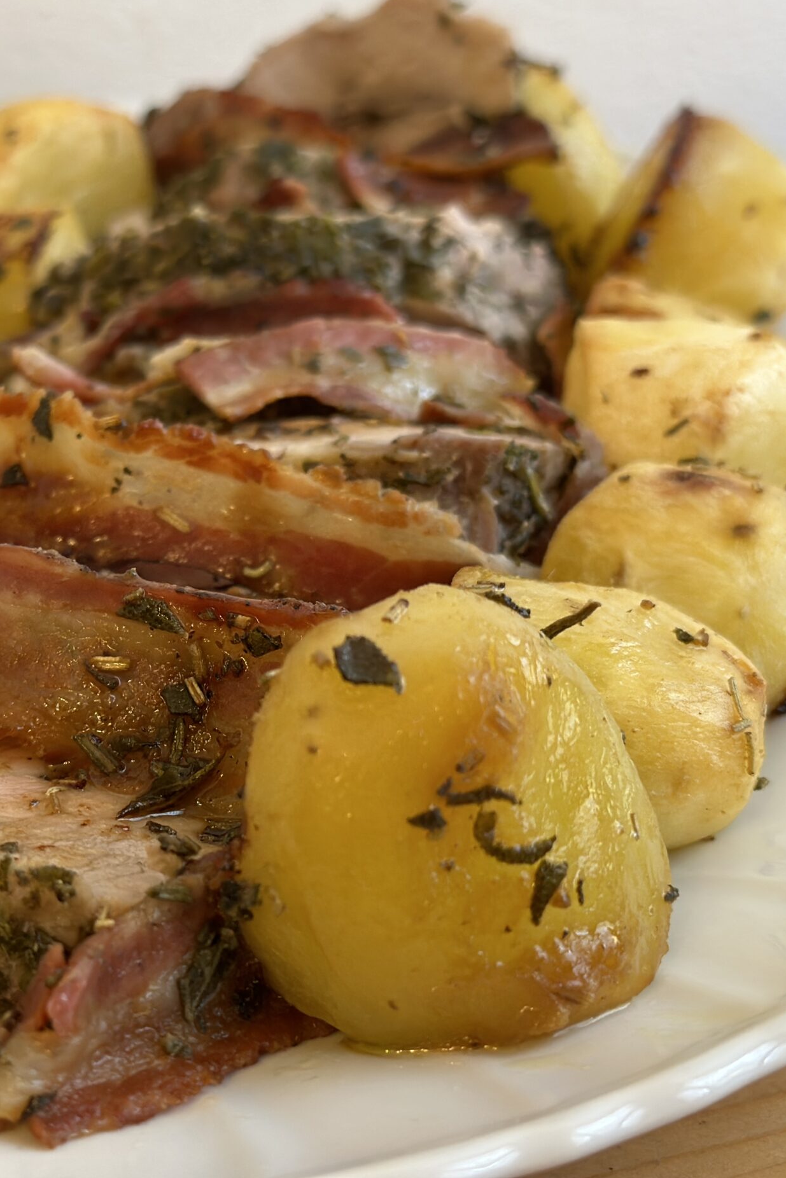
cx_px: 183
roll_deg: +0.3
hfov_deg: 19.6
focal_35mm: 69
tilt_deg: -24.9
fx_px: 2259
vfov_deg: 29.2
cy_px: 569
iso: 160
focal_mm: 6.86
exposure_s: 1/50
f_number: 1.78
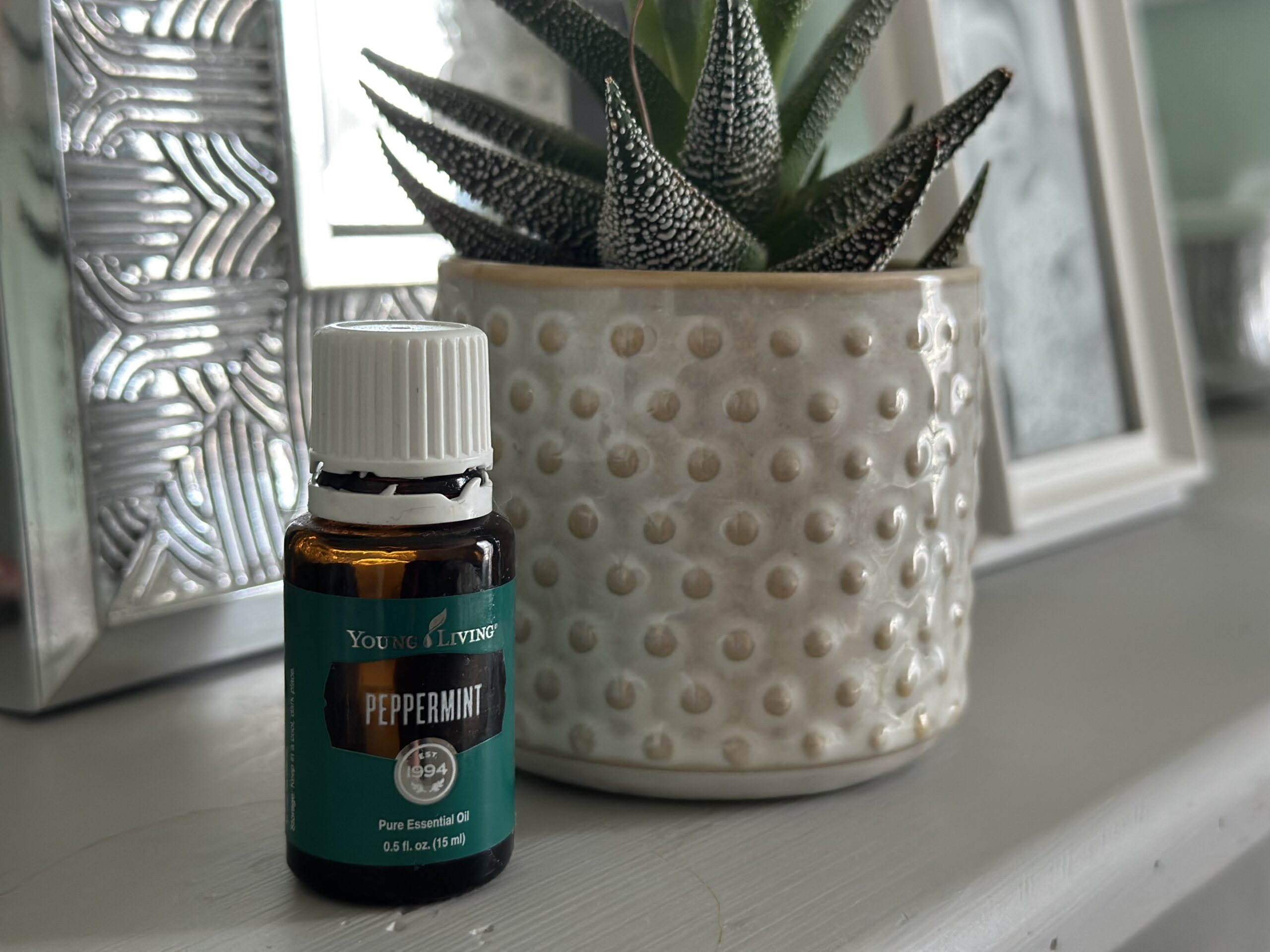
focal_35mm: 48
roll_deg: -0.9
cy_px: 476
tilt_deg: -9.7
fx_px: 1761
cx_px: 635
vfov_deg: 30.3
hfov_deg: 39.7
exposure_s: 1/60
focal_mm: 6.86
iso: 250
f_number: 1.78
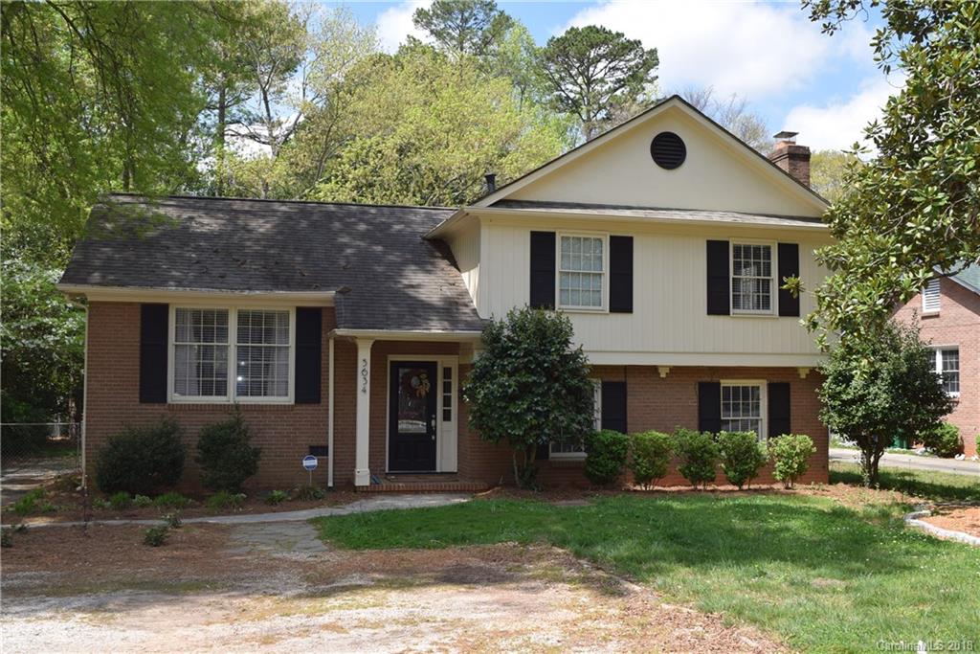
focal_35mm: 36
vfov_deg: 36.9
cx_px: 490
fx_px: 980
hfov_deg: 53.1
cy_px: 327
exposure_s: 1/200
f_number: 7.1
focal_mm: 24
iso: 100
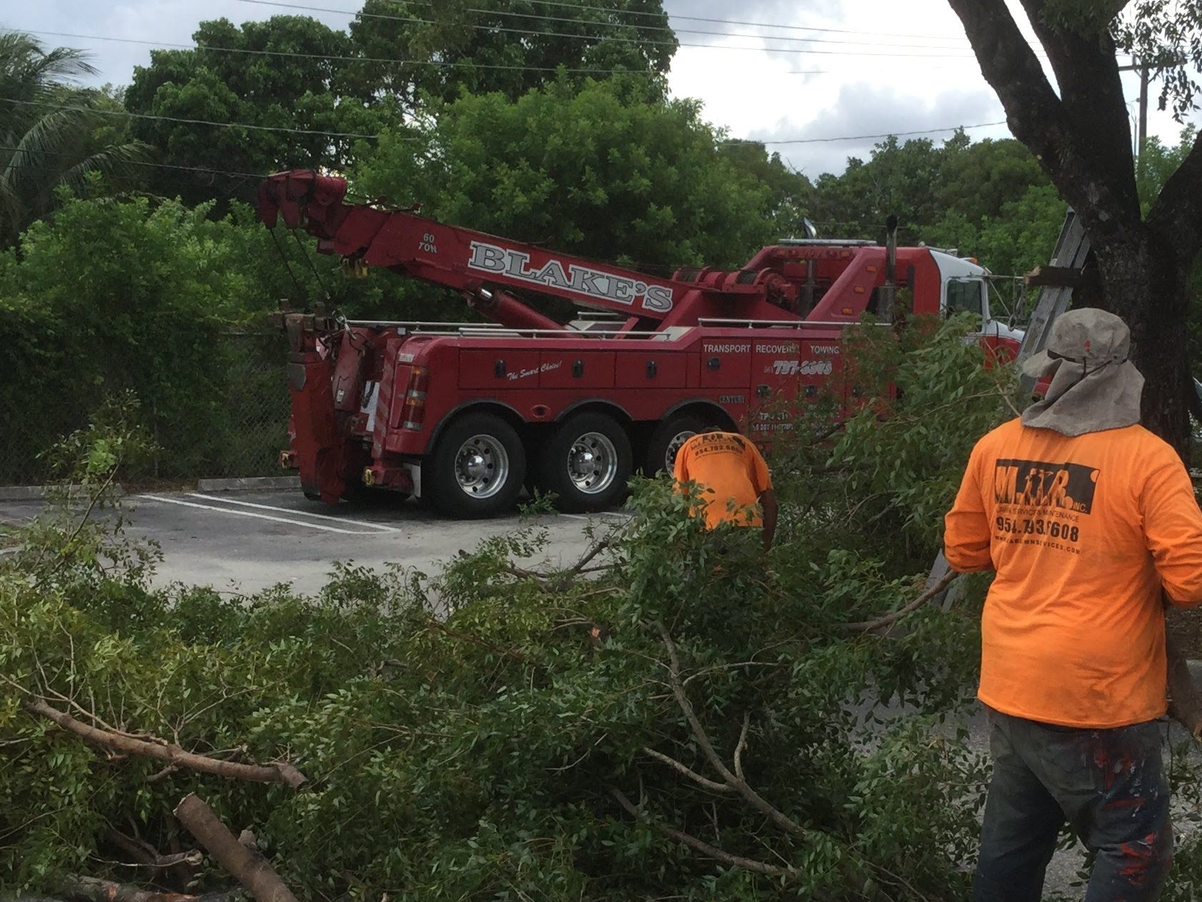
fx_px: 2084
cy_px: 575
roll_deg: -1.6
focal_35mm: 60
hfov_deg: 32.1
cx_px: 731
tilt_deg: -7.5
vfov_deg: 24.3
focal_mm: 3.3
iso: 25
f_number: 2.4
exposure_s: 1/403
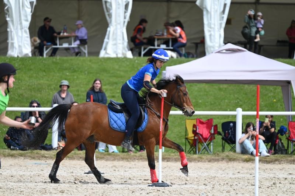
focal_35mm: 310
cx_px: 148
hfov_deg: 6.7
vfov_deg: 4.4
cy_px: 98
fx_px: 2538
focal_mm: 310
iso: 280
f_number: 5.3
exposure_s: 1/1250
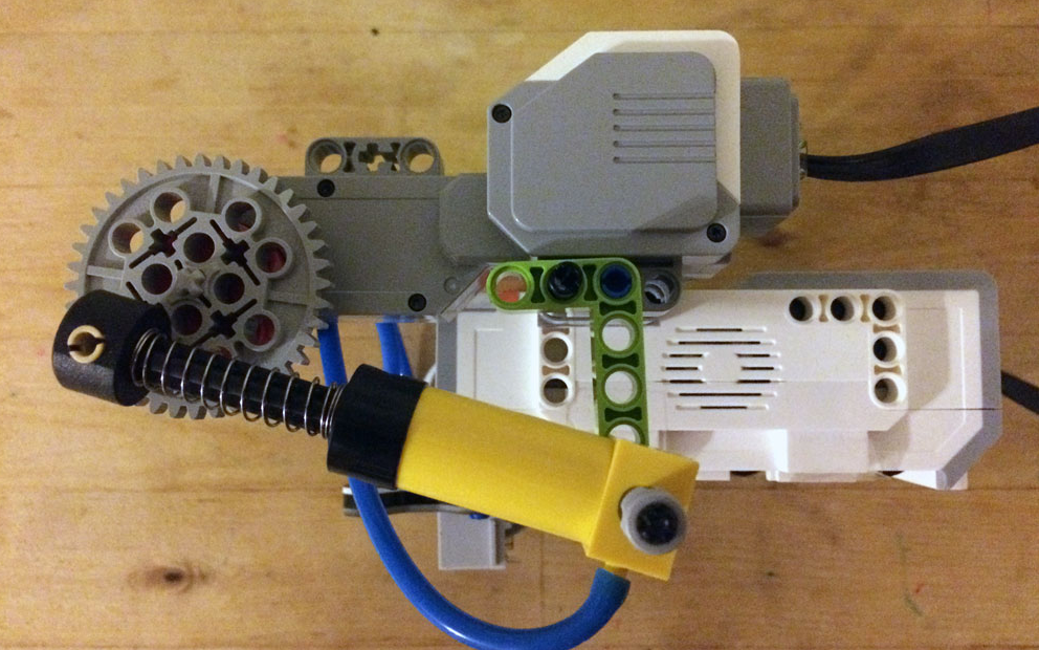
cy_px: 331
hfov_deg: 61.2
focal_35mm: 31
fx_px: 878
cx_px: 518
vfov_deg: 40.6
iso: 640
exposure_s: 1/15
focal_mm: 4.15
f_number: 2.2
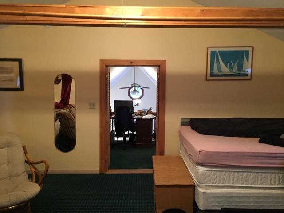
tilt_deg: -4.0
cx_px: 142
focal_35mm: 29
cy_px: 106
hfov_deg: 61.7
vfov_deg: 48.2
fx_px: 238
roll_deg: -0.2
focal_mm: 4.15
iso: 250
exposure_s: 1/20
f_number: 2.2
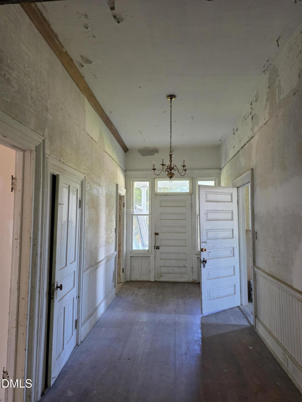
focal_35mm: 23
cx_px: 151
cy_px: 201
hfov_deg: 58.9
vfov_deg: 73.9
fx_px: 268
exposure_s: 1/120
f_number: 1.7
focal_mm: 6.3
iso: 500
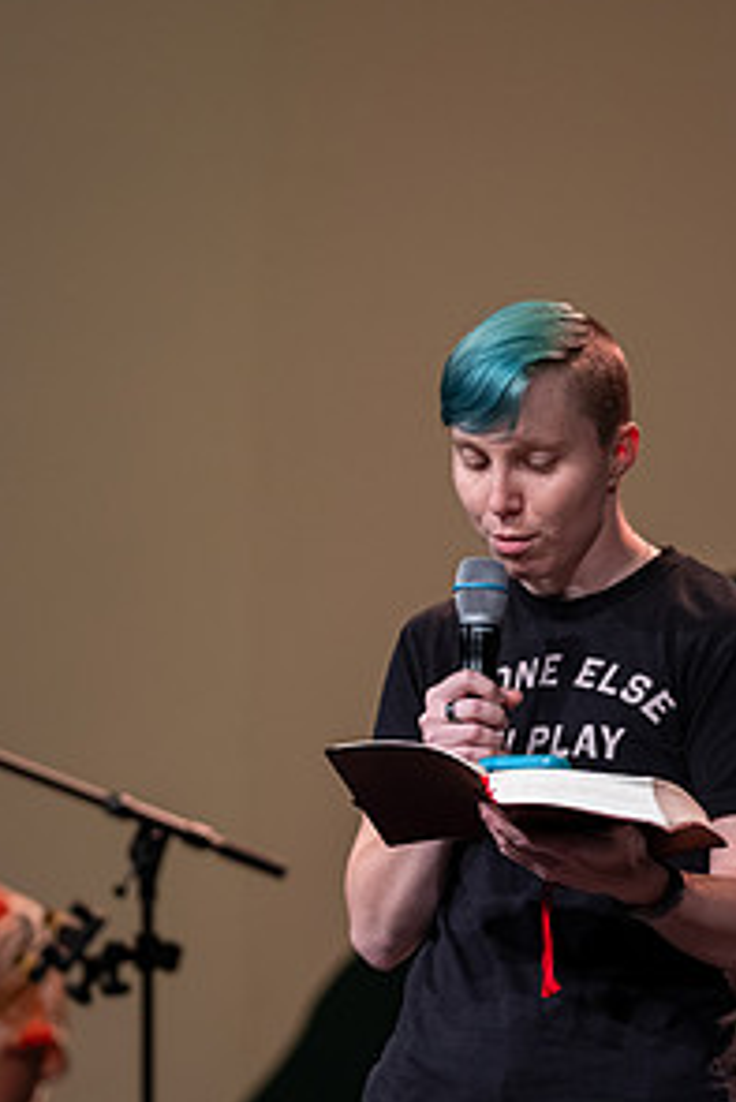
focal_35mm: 320
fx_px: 9801
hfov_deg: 4.3
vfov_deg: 6.4
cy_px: 814
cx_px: 437
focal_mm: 140
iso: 800
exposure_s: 1/210
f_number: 2.8
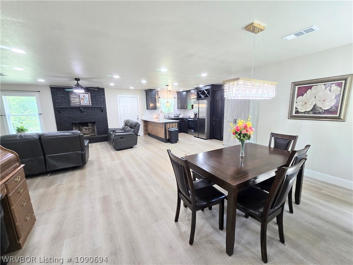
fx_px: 133
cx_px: 176
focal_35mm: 13
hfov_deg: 106.2
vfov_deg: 89.9
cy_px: 132
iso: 160
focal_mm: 2.2
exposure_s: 1/60
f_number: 2.2
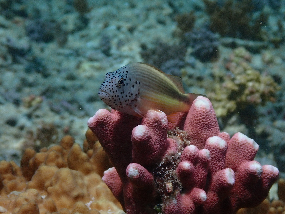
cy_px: 98
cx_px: 148
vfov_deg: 12.9
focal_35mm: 115
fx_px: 947
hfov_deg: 17.1
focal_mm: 18
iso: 125
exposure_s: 1/400
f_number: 6.3
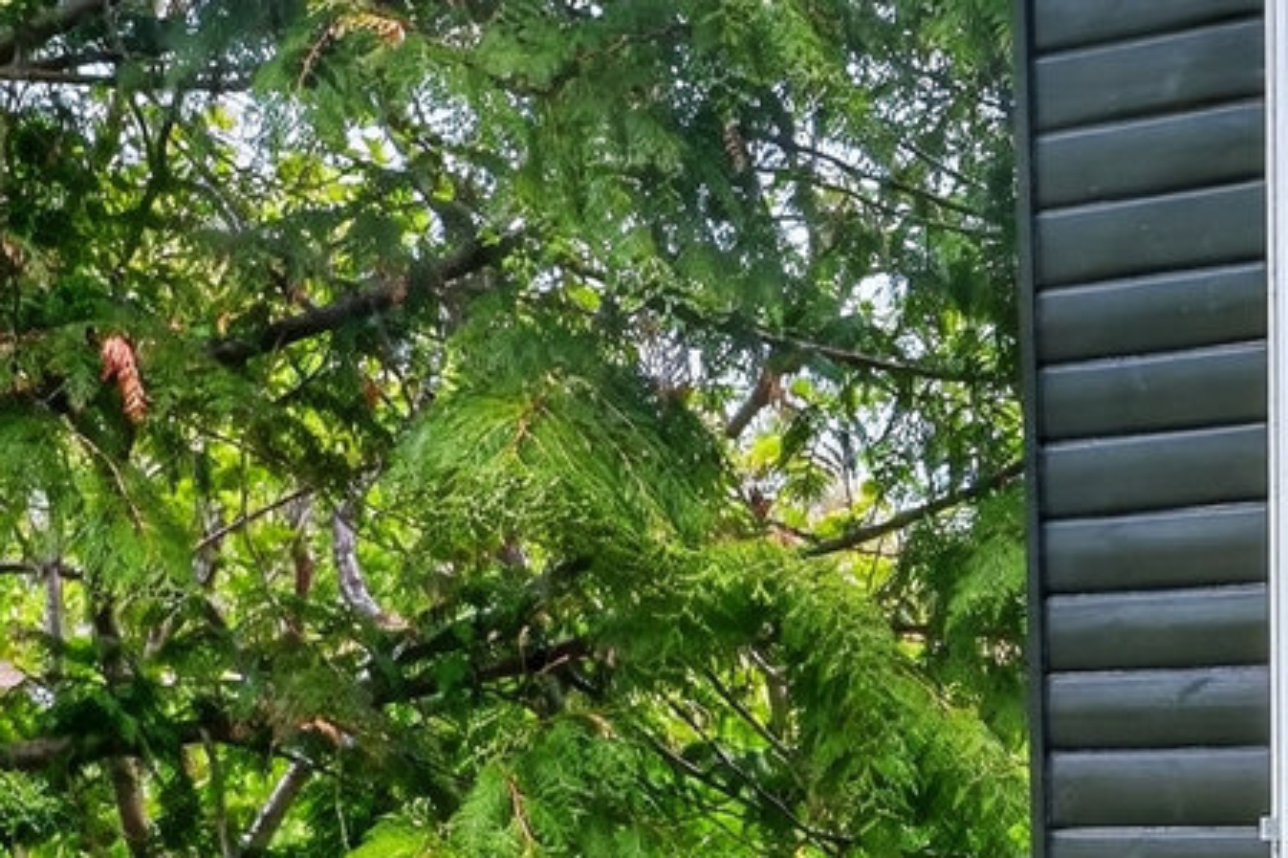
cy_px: 818
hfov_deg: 10.4
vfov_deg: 8.0
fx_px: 6115
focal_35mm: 171
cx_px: 3101
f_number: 8
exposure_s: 1/6
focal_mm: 30
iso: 400
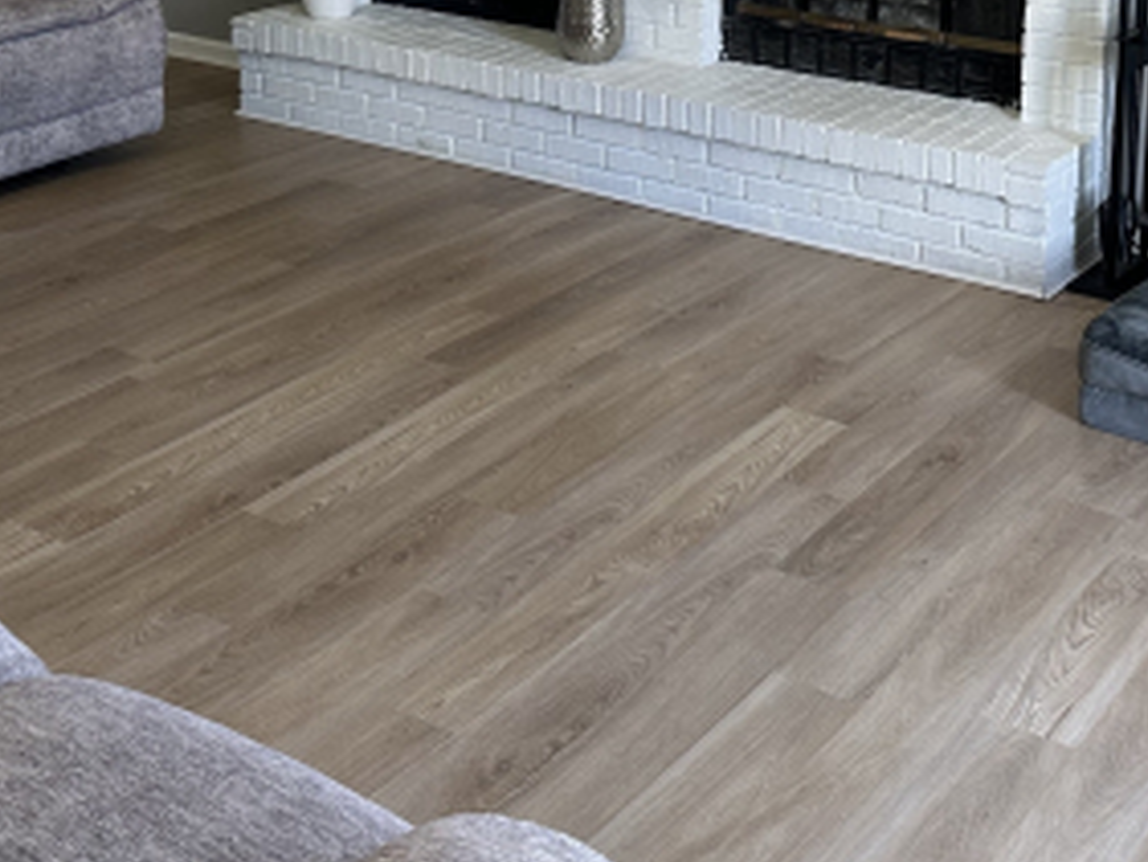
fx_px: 1891
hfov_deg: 33.8
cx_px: 619
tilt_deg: -12.4
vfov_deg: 24.6
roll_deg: -0.4
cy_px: 12
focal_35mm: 57
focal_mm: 6.86
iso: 125
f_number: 1.78
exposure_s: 1/60
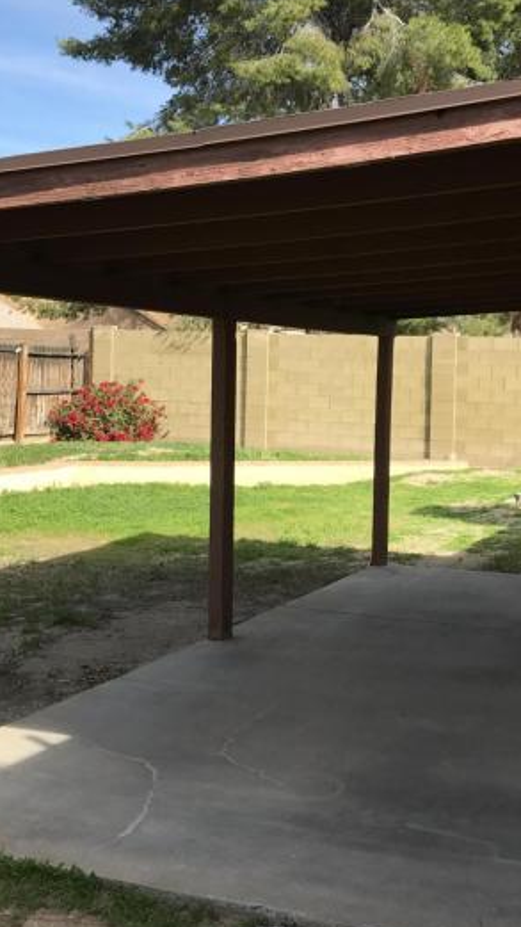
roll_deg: -2.1
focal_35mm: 45
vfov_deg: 45.4
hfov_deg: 26.4
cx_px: 324
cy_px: 409
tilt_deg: -1.2
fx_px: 1105
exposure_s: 1/1227
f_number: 1.8
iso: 20
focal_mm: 3.99
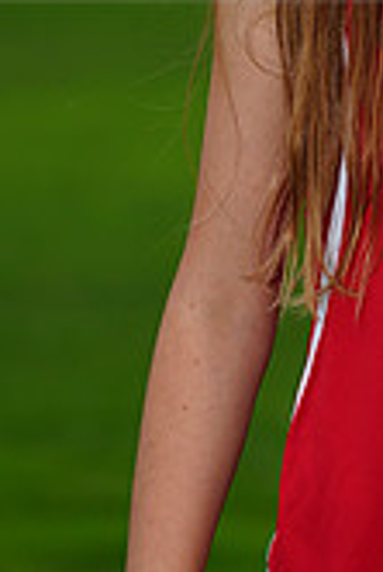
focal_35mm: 590
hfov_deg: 2.3
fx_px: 9395
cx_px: 600
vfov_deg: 3.5
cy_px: -107
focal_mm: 169
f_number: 5.6
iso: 200
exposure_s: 1/250
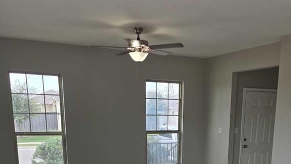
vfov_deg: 25.0
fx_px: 340
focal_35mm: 44
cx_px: 172
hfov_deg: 46.2
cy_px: 186
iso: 20
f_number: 1.7
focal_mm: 6.3
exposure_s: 1/120
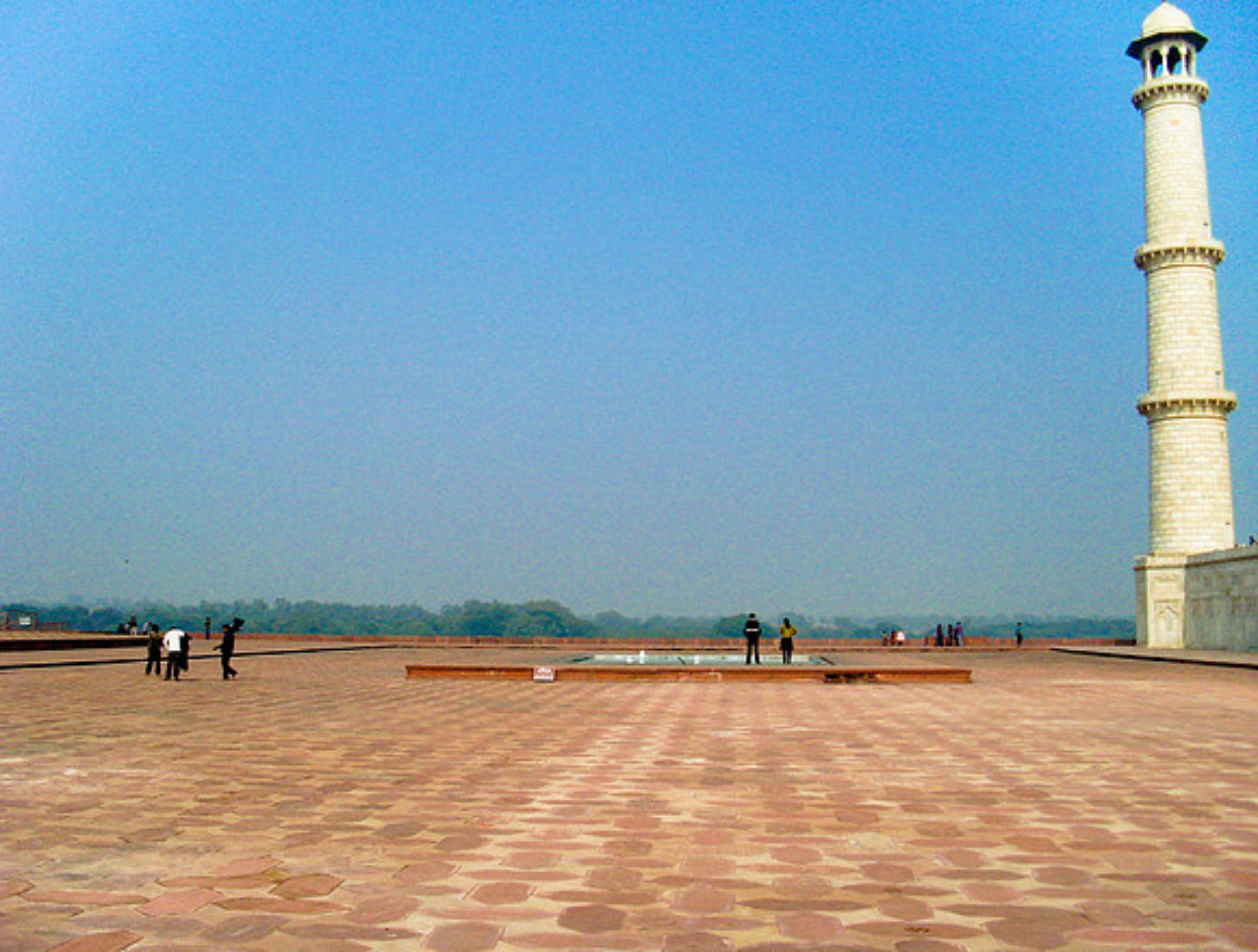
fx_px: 1386
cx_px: 629
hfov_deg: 48.8
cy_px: 476
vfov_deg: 37.9
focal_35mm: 38
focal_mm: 6.3
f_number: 7.7
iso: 80
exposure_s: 1/500
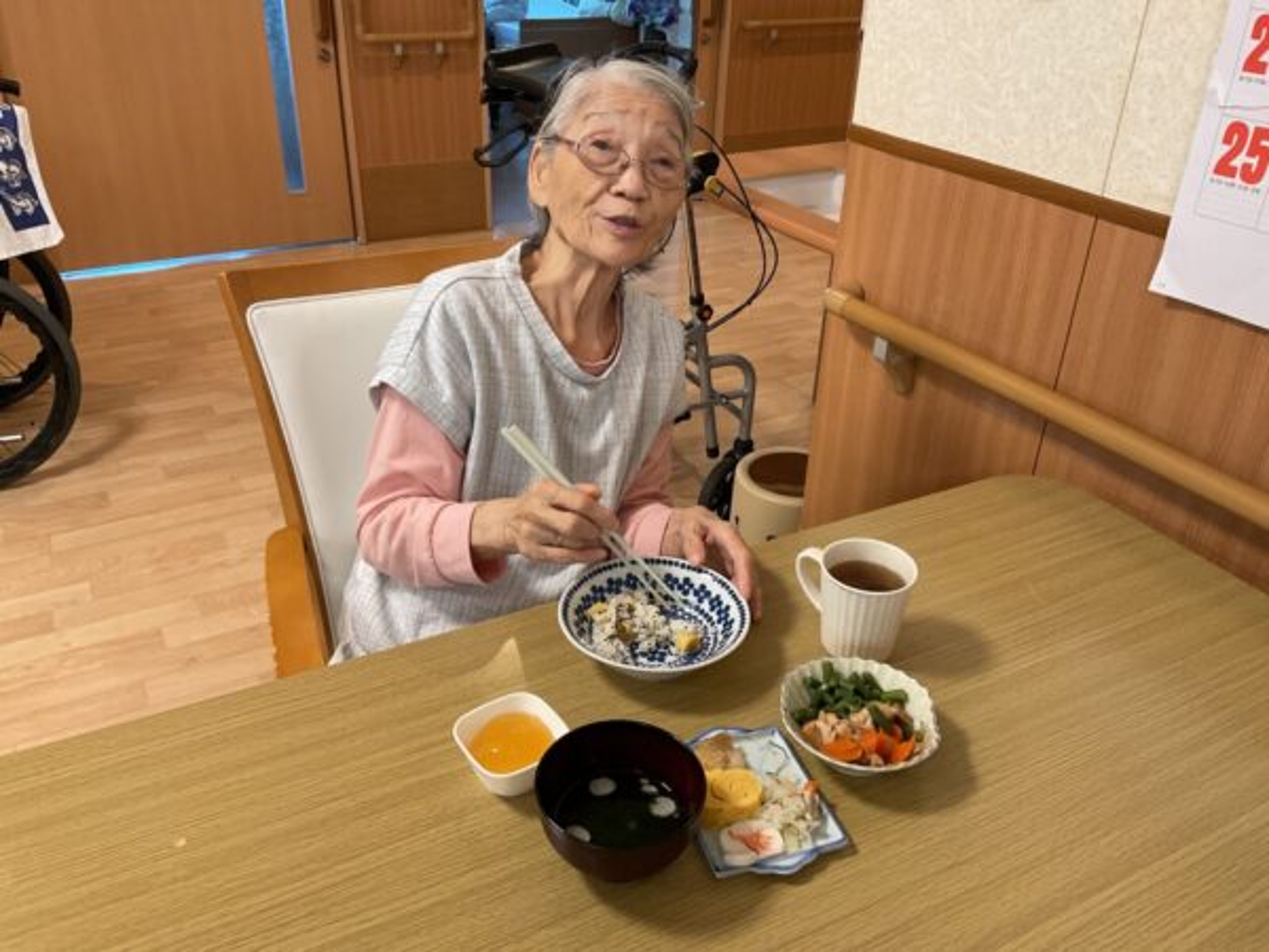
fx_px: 1063
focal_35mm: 29
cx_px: 634
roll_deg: -0.9
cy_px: 476
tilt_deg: -30.1
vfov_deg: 48.2
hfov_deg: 61.7
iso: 100
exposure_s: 1/50
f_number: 1.8
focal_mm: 3
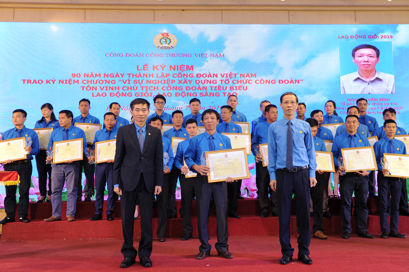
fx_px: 409
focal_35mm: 36
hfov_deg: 53.2
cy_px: 136
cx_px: 204
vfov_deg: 36.8
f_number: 5.6
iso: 1000
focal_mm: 36
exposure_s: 1/100
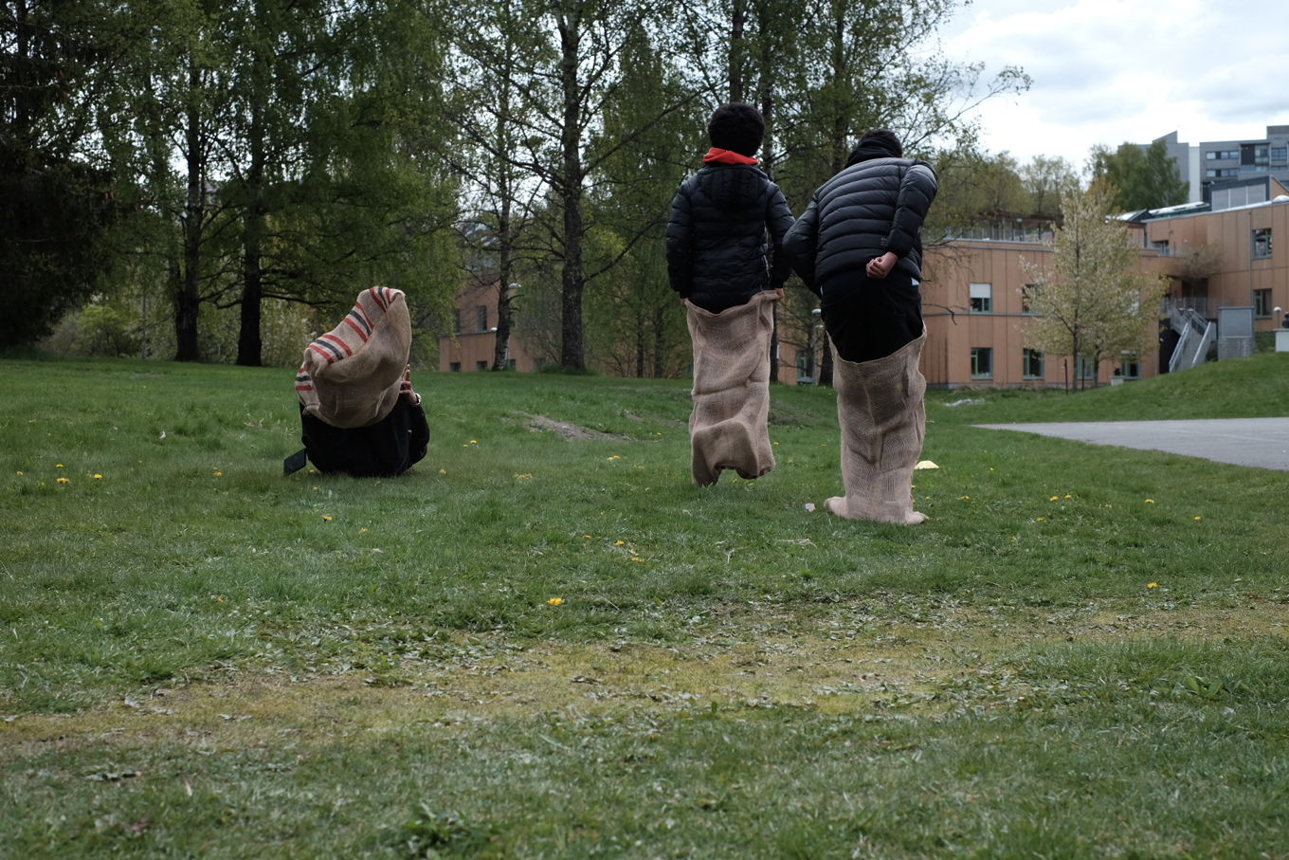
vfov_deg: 25.5
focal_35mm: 53
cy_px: 430
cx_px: 644
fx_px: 1898
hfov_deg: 37.5
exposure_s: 1/2000
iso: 800
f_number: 5.6
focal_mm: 35
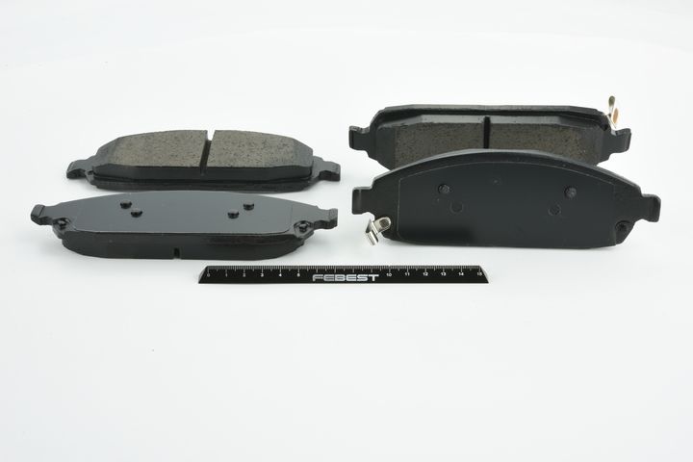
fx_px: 1155
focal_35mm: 60
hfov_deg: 33.4
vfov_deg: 22.6
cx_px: 346
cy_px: 231
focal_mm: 60
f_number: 29
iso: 64
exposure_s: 1/2.5
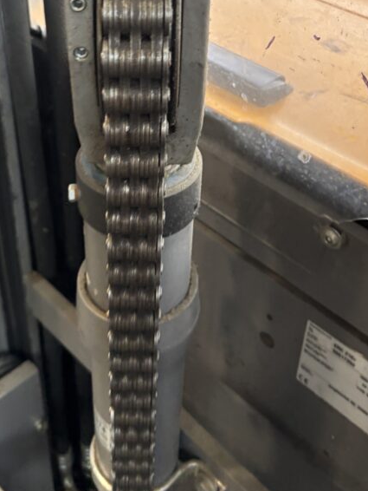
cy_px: 122
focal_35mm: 47
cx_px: 151
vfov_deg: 39.3
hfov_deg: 30.8
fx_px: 666
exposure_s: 1/60
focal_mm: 5.96
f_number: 1.6
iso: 160
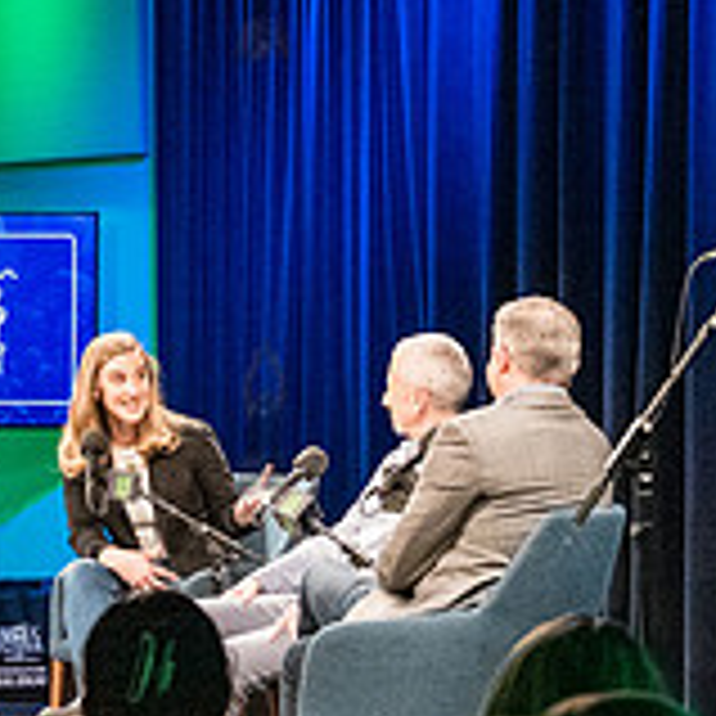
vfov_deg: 11.6
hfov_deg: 11.6
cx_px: 261
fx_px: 3510
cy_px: 417
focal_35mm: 150
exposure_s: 1/250
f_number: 4
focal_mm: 38
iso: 3200
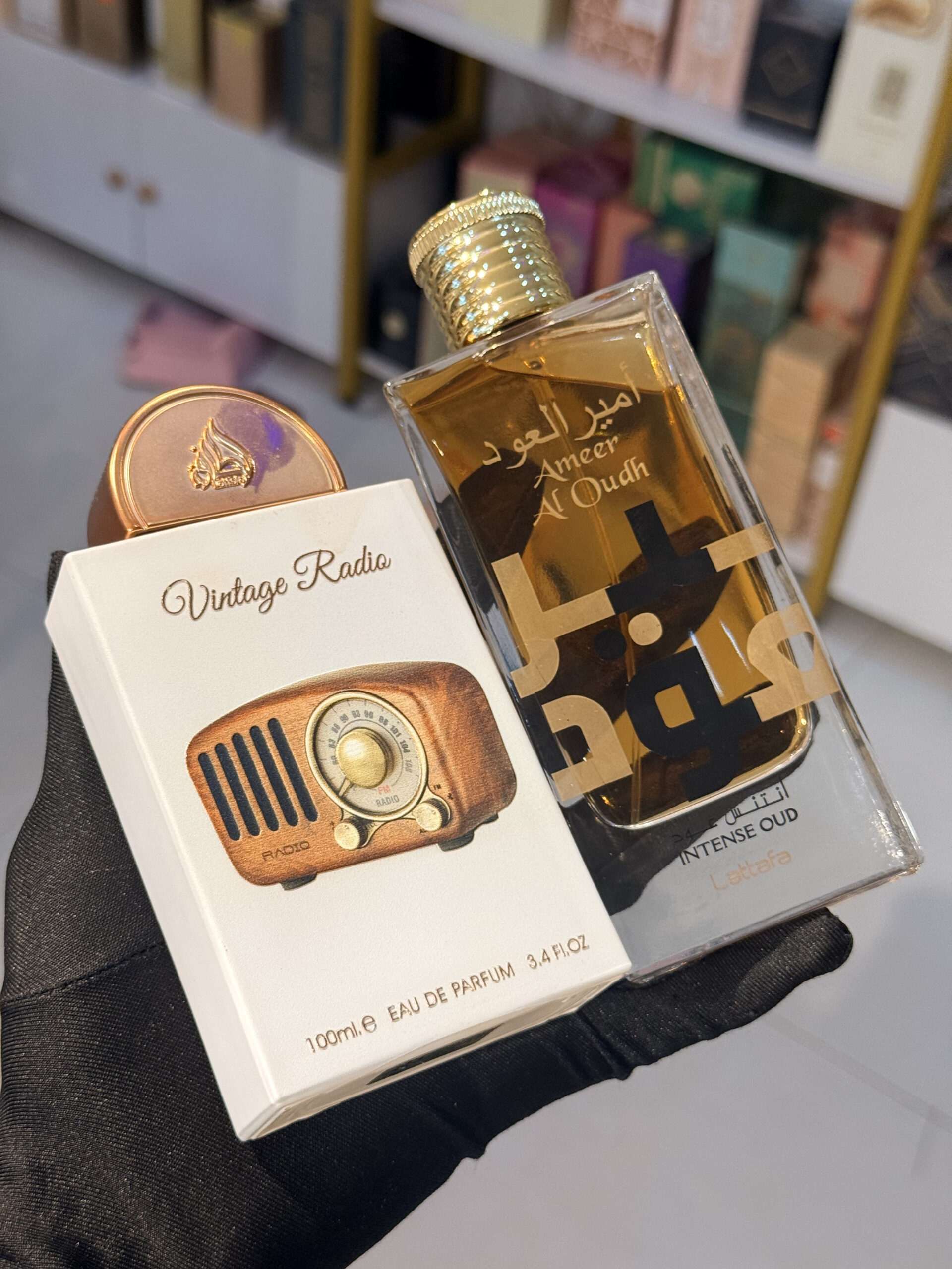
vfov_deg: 39.7
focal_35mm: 48
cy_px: 634
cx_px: 476
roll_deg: -7.1
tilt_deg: -40.2
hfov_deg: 30.3
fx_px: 1760
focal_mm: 6.76
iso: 100
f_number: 1.78
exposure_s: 1/50
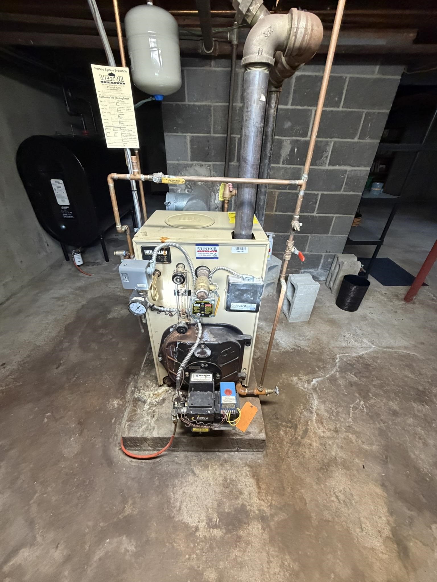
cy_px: 291
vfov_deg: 102.1
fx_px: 236
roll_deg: -3.2
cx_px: 218
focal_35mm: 14
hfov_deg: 85.7
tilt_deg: -33.3
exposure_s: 1/60
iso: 500
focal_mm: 2.22
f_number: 2.2
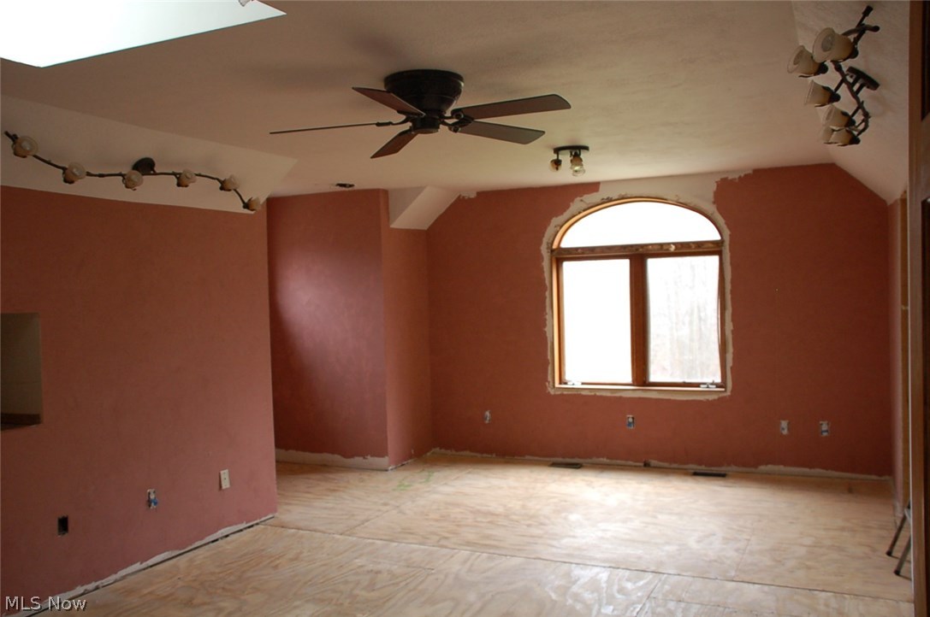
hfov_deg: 57.3
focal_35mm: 33
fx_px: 851
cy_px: 308
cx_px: 465
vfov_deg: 39.9
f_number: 3.8
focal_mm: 22
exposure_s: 1/13
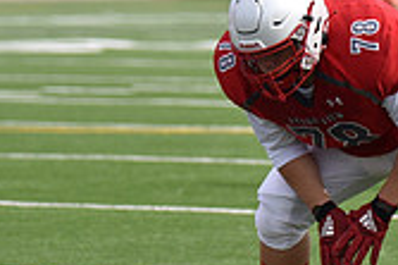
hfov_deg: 2.3
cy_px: 92
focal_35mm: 903
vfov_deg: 1.5
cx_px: 348
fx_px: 9973
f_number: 5.6
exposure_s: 1/3200
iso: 800
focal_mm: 260
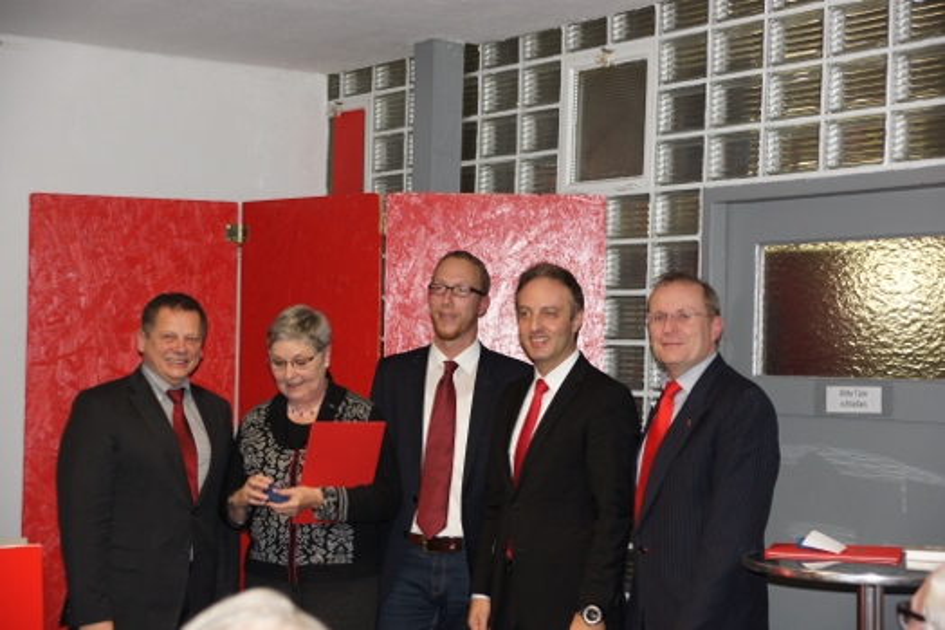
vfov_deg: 20.1
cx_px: 472
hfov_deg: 29.9
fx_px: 1771
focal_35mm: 68
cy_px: 315
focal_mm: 45
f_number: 4.5
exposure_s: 1/80
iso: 800
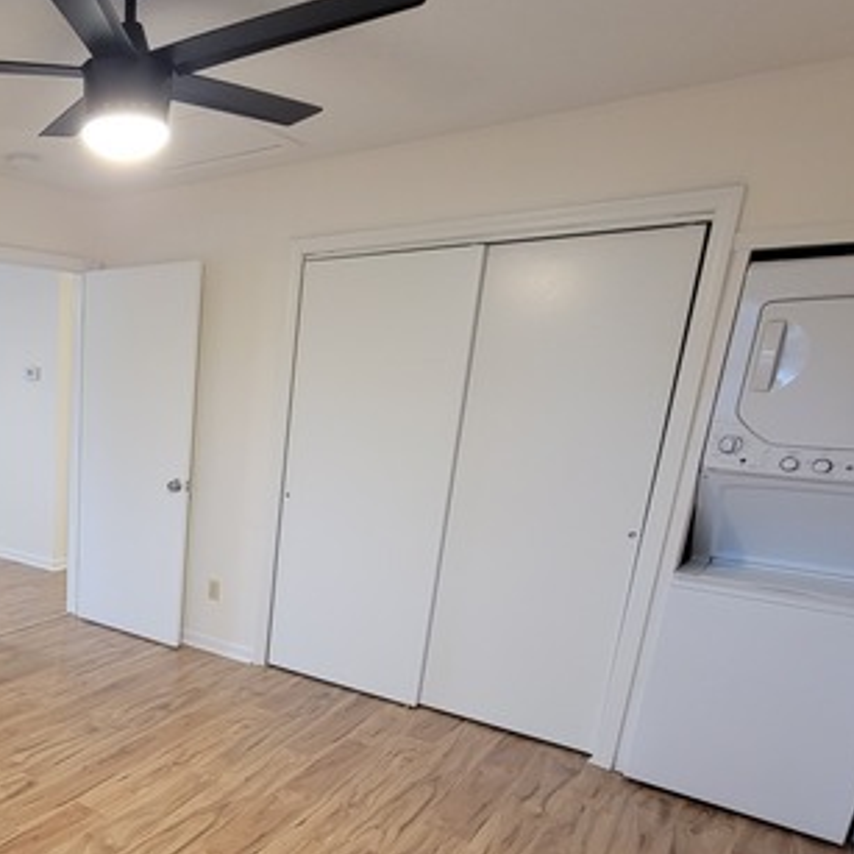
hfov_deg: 53.6
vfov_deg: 61.3
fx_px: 698
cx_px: 60
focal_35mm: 25
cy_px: 576
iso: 320
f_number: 2.2
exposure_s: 1/30
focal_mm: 2.2
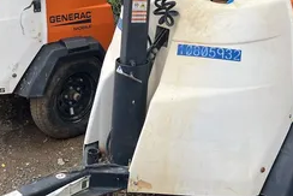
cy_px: -22
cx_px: 169
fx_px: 497
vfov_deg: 21.1
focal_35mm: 61
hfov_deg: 32.8
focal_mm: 5.1
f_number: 1.6
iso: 50
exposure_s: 1/935
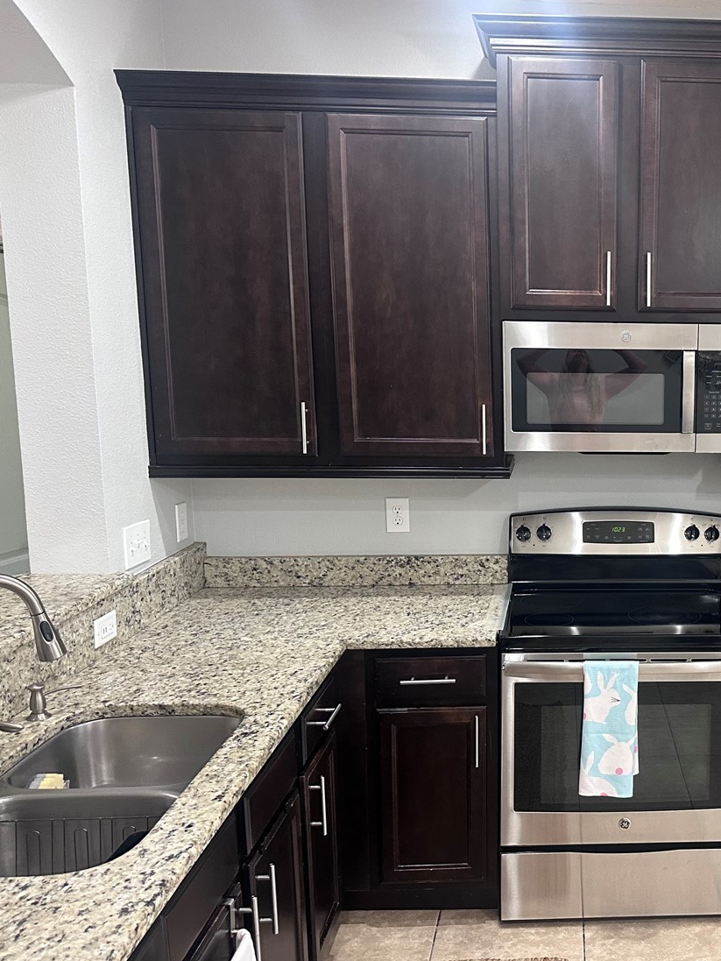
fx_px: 972
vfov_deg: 52.6
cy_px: 502
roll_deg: -0.9
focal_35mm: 35
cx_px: 626
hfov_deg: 38.4
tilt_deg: -8.5
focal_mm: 6.86
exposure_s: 1/60
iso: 400
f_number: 1.78
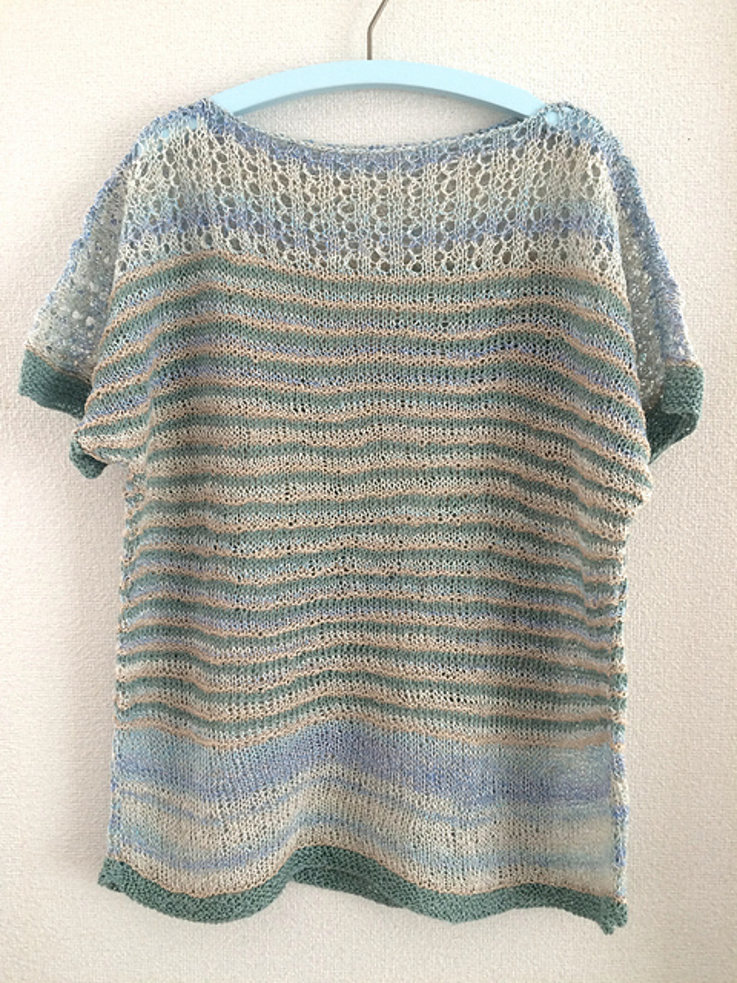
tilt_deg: -5.4
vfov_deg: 61.7
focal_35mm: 29
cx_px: 368
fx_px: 823
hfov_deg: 48.2
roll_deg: +0.9
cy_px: 492
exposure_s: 1/30
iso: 80
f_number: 2.2
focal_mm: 4.15
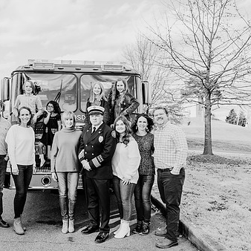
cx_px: 74
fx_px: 287
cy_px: 115
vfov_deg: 47.2
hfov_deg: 46.1
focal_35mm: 35
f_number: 3.5
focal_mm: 24
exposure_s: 1/400
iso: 100
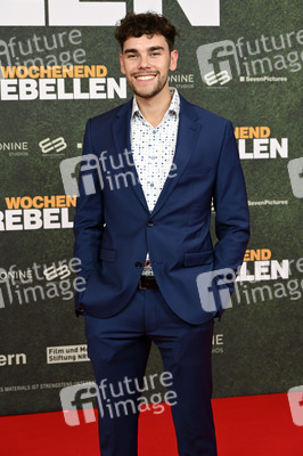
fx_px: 847
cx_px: 152
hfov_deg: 20.3
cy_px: 228
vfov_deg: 30.1
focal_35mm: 67
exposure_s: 1/200
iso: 1000
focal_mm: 67
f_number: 6.3
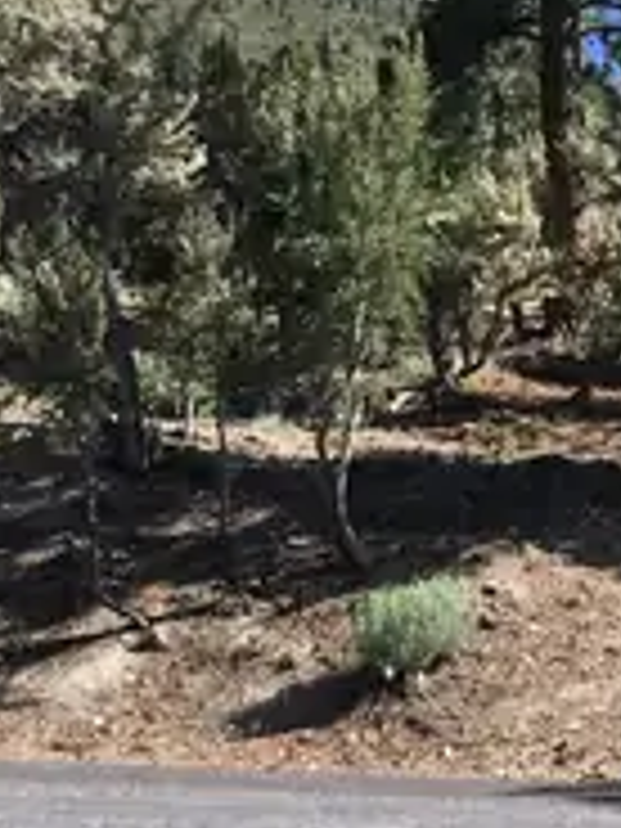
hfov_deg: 21.5
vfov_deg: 30.2
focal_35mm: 63
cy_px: 212
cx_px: 765
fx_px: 1507
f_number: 2.2
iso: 25
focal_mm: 4.15
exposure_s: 1/657
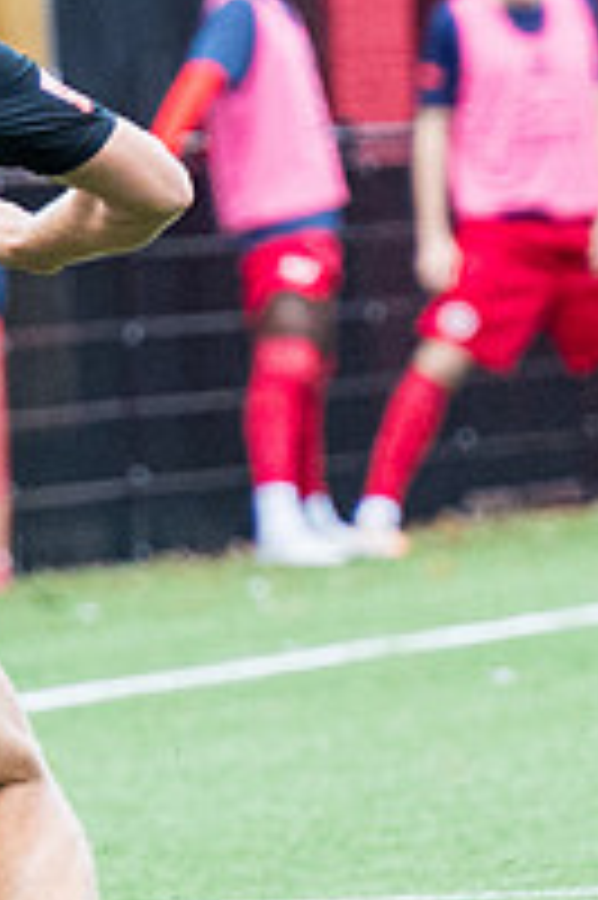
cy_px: 546
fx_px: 36339
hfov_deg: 0.9
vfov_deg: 1.4
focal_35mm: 1456
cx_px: -872
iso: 800
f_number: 4.5
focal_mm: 195
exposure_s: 1/1000
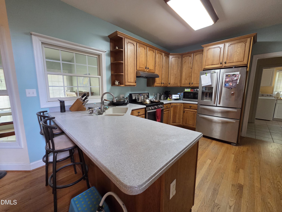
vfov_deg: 89.9
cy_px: 106
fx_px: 106
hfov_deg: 106.2
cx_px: 141
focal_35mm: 13
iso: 320
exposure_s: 1/60
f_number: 2.2
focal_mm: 2.2
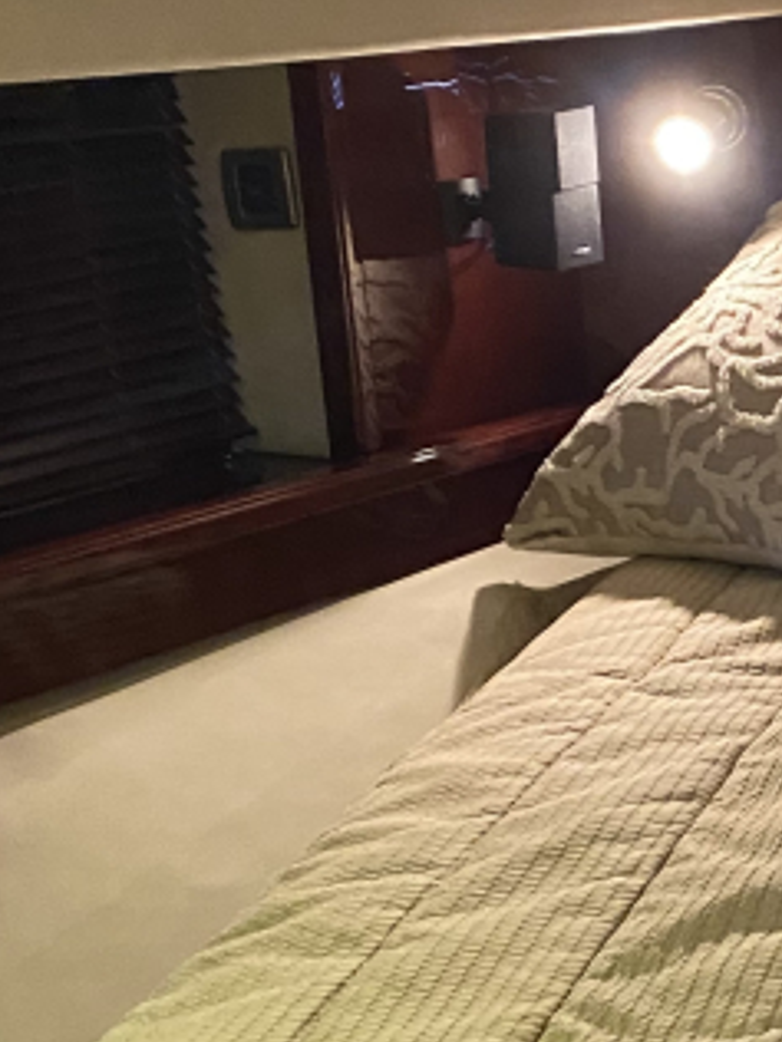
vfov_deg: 22.0
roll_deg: +3.1
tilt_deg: -12.9
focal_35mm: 89
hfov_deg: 15.2
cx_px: 1214
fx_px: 2681
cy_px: 646
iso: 640
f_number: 1.8
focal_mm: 4.25
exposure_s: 1/30
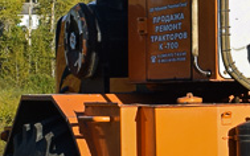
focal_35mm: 262
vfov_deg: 5.0
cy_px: 59
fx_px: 1786
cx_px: 438
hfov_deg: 7.8
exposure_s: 1/320
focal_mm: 27
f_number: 9
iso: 200
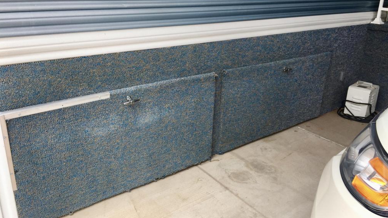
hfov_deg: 61.0
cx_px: 194
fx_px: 329
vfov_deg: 36.7
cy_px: 113
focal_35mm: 32
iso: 32
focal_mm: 4.15
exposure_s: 1/120
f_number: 2.2
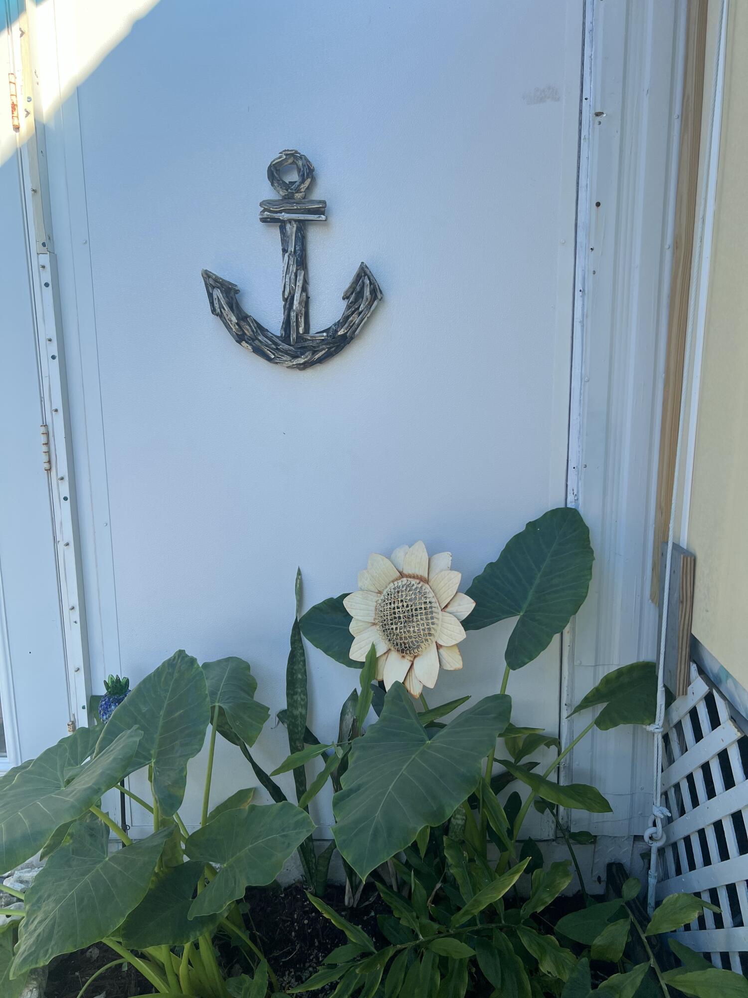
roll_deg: +0.3
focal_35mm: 26
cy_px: 499
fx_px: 749
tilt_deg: -10.2
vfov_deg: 67.3
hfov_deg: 53.1
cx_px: 374
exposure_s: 1/887
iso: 50
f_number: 1.5
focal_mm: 5.7
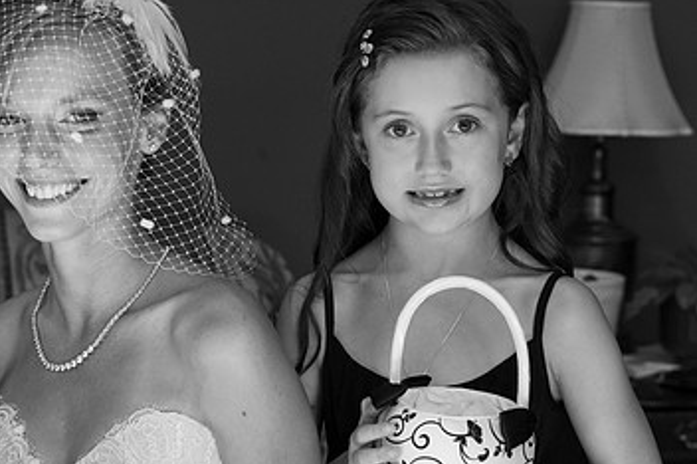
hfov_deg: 20.4
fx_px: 1915
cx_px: 125
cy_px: 307
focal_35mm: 99
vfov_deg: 13.8
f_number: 5.6
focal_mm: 60
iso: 800
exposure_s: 1/80
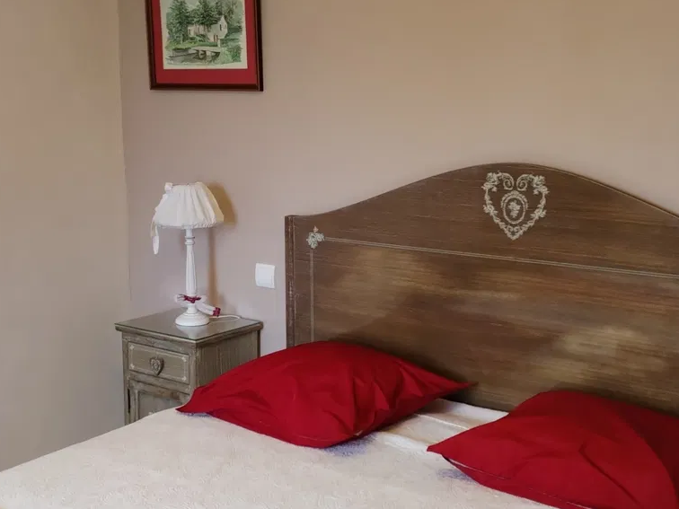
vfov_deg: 26.5
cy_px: 294
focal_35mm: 55
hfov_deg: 34.9
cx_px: 317
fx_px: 1079
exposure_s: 1/25
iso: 1106
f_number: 1.8
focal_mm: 4.75
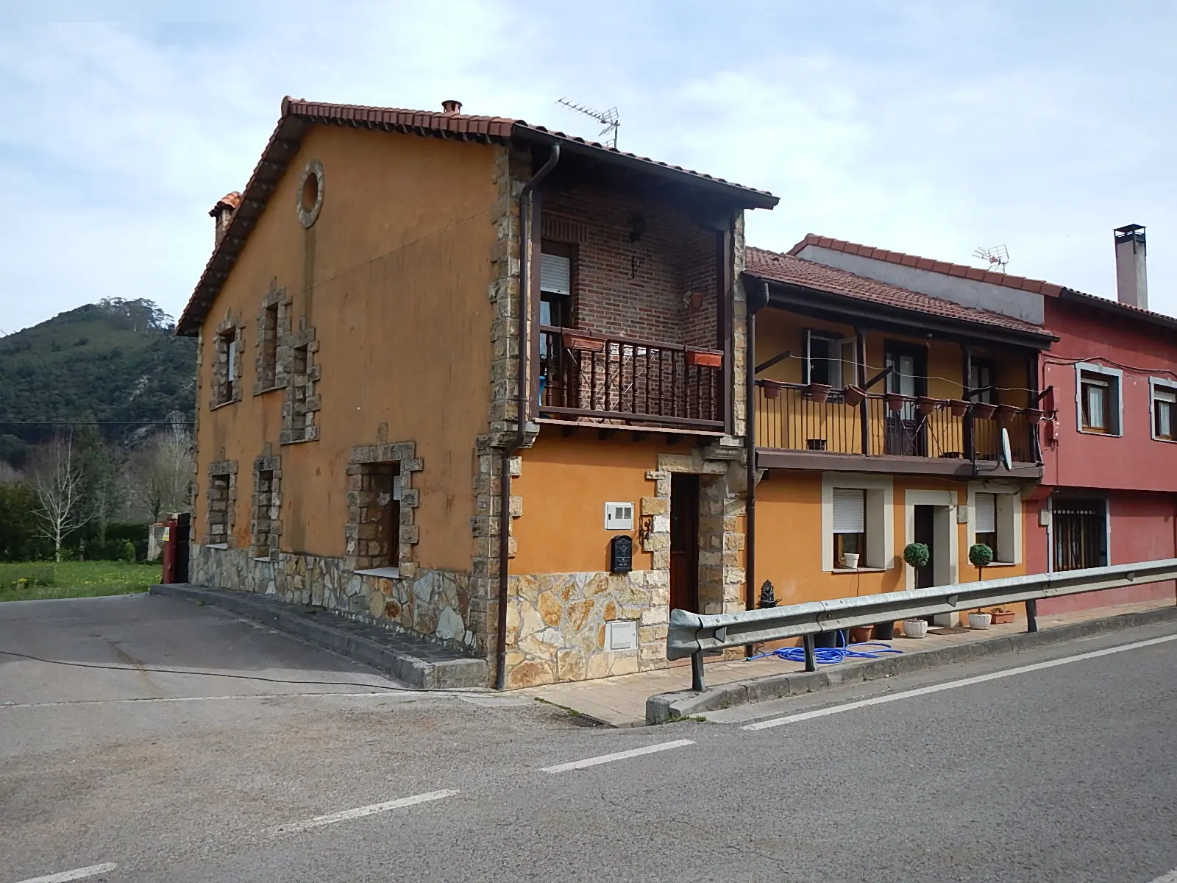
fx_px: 952
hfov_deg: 63.4
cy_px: 442
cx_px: 588
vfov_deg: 49.7
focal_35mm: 28
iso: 125
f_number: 3.9
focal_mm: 5
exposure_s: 1/800
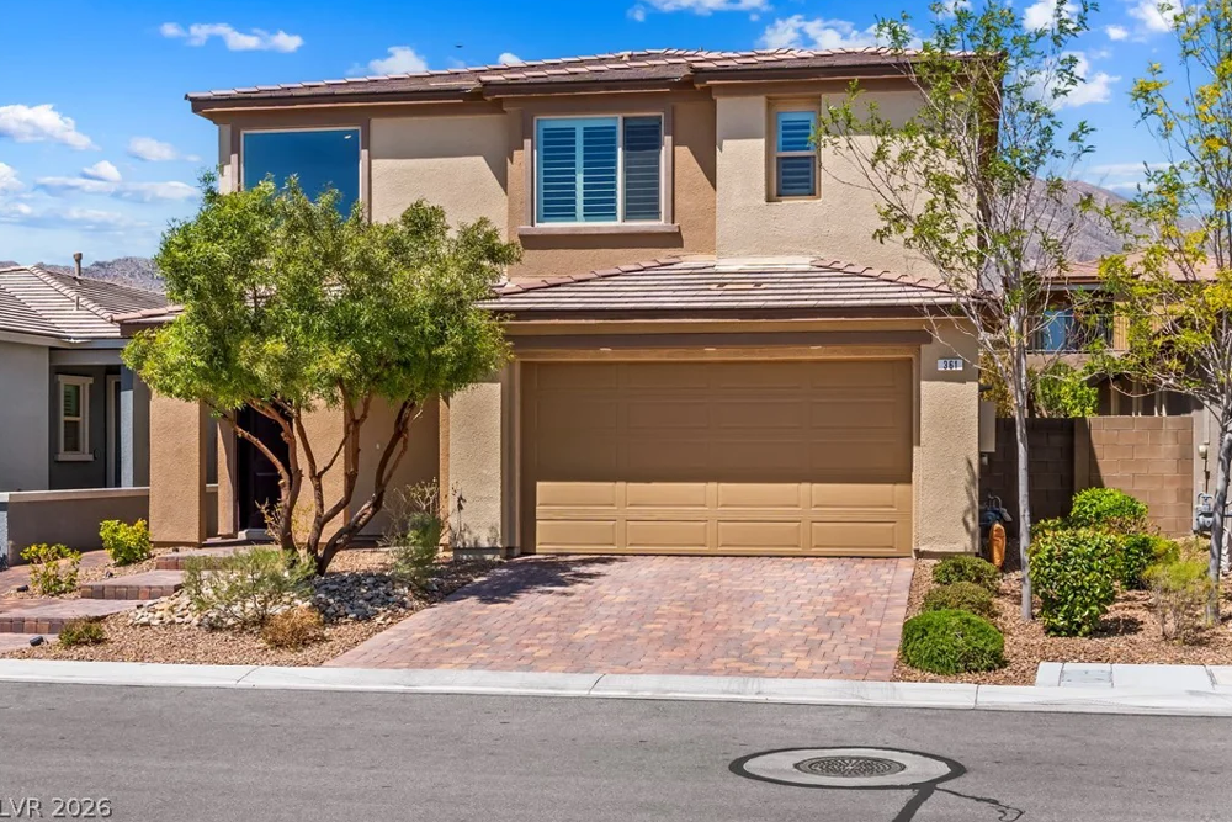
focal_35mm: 43
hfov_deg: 45.4
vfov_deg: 31.2
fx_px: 1472
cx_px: 620
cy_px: 405
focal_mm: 28
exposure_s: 1/8000
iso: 400
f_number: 8
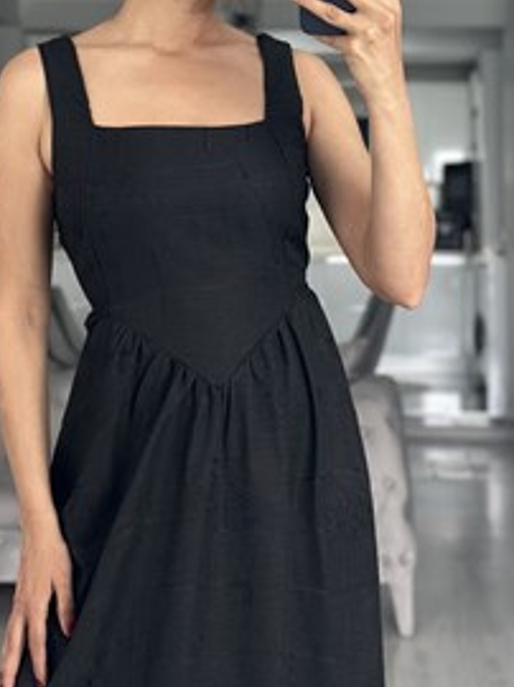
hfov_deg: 16.4
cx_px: 209
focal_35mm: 90
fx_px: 1785
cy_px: 237
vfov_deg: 21.7
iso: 125
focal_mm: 6.86
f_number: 1.78
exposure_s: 1/67
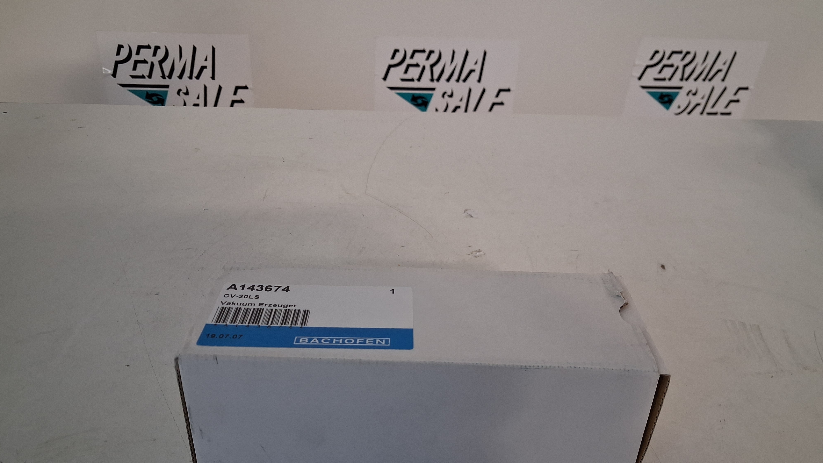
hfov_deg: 64.3
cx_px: 407
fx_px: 655
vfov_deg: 38.5
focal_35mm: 30
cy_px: 310
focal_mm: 4
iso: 400
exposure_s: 1/100
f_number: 1.8
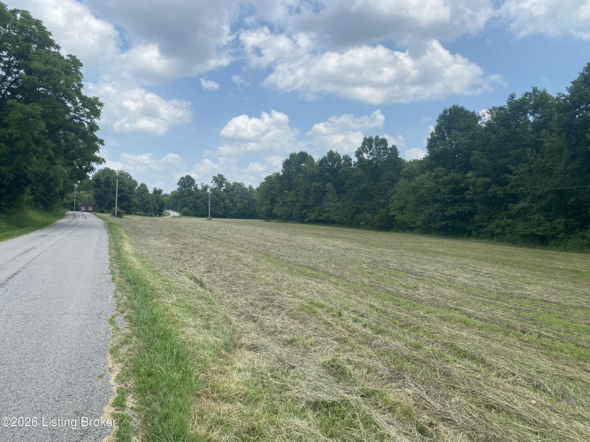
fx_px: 443
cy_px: 221
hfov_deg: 67.3
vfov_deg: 53.0
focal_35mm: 26
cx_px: 295
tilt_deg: -0.8
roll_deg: -0.3
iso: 32
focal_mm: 4.25
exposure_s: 1/2571
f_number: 1.8
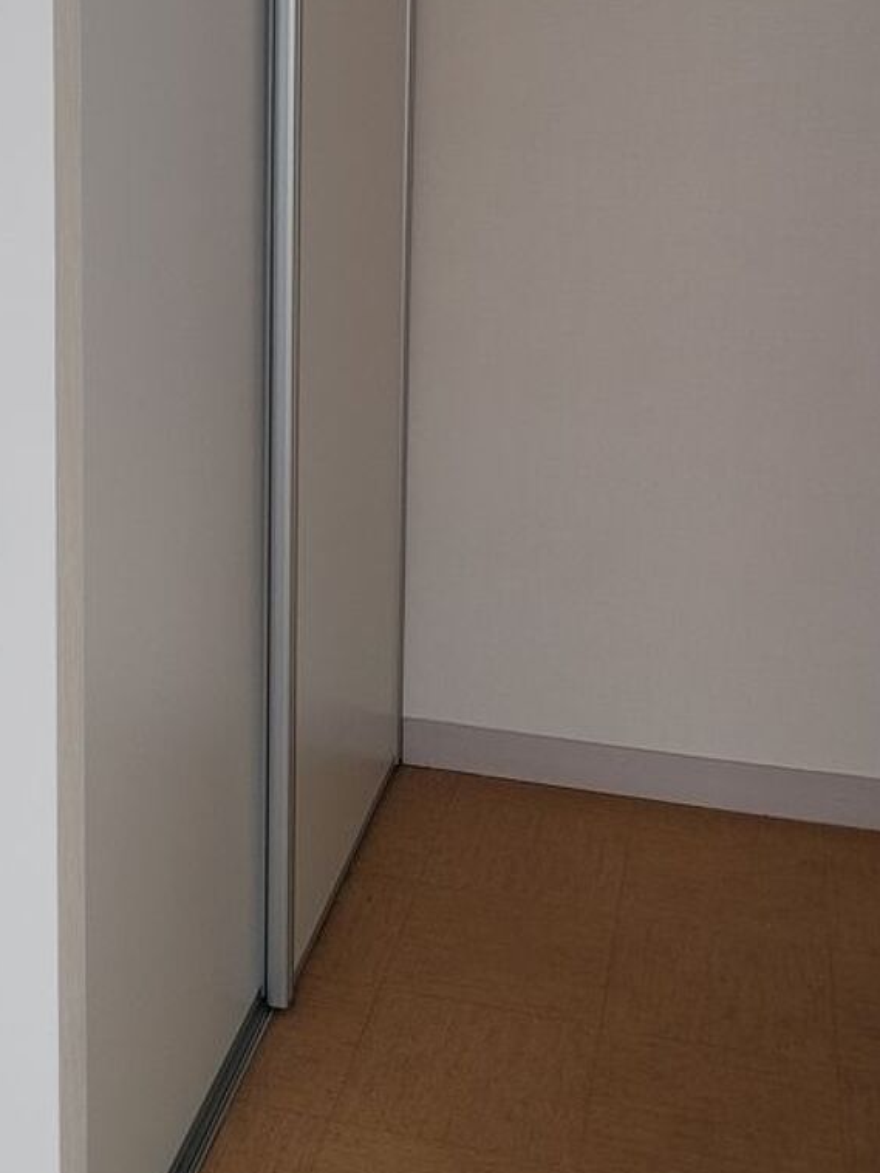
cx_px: 195
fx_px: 1728
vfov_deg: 36.1
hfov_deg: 28.1
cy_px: 222
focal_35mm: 51
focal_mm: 4.22
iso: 100
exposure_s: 1/100
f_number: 1.8
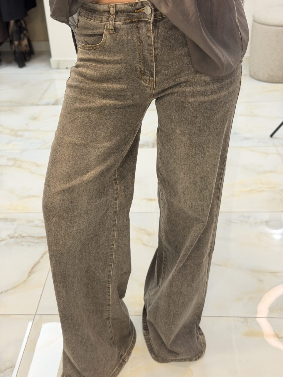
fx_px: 523
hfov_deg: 30.3
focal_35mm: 48
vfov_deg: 39.7
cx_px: 142
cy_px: 188
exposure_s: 1/71
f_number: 1.78
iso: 80
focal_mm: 6.76
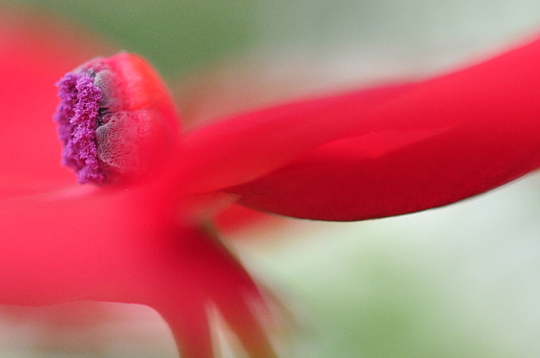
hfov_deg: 14.6
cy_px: 234
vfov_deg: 9.7
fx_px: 2112
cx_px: 285
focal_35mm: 141
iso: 400
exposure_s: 1/640
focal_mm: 40
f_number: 4
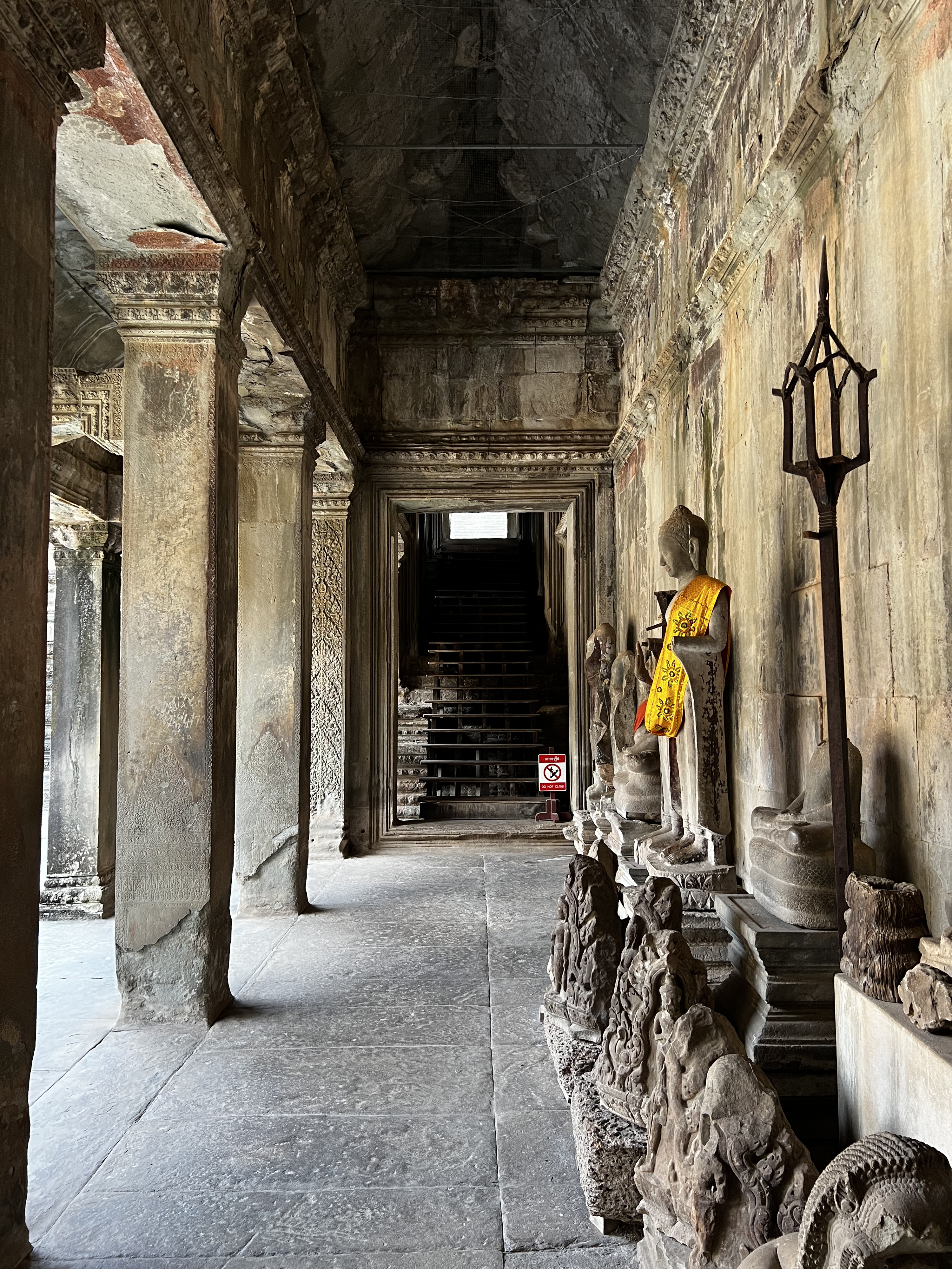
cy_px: 634
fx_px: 953
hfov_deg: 53.1
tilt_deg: +4.0
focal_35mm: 26
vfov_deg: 67.3
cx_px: 476
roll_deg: +0.1
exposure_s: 1/94
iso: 125
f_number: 1.5
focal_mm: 5.7
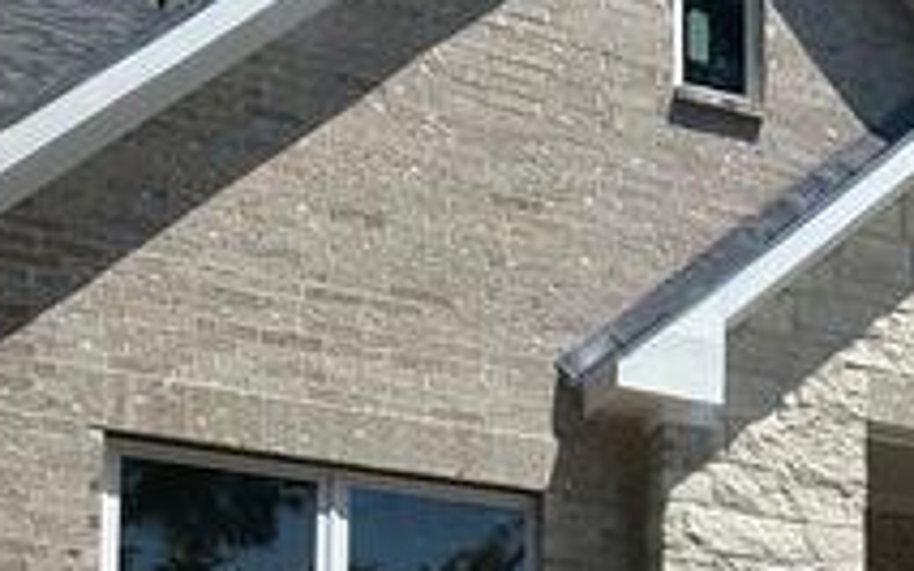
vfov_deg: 14.3
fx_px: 2067
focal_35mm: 83
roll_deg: +0.4
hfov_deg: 22.0
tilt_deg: +2.6
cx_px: 1240
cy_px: 936
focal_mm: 5.7
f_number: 1.5
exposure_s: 1/5882
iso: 50
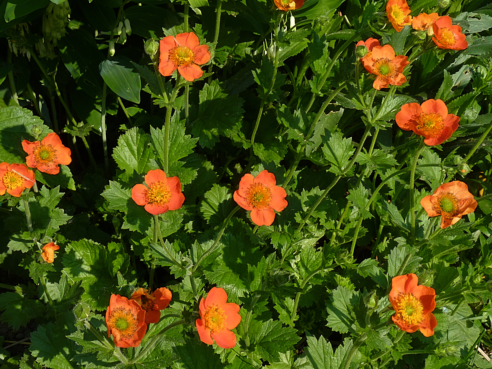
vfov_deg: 27.5
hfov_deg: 36.2
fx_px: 753
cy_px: 183
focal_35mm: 53
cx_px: 243
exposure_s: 1/125
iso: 100
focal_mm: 9.2
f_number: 8
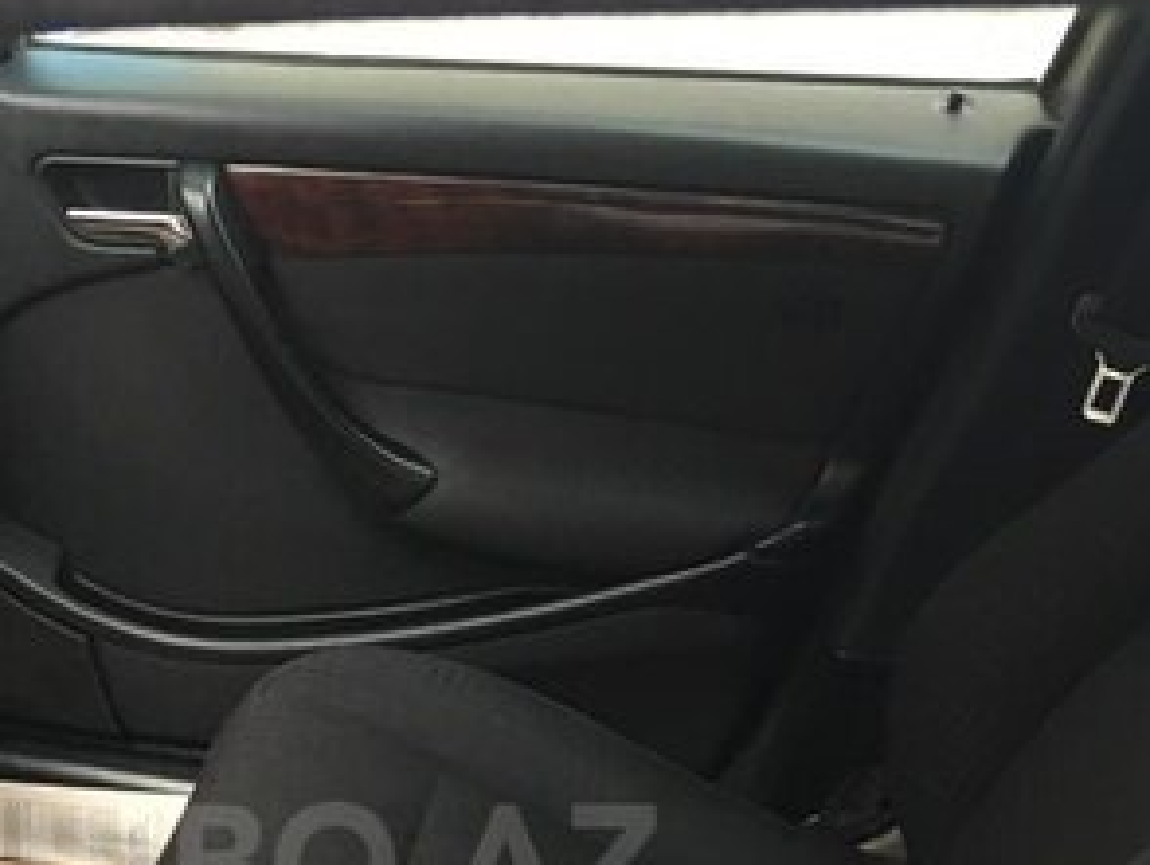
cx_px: 258
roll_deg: -1.7
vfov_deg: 21.8
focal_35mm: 65
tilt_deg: -35.7
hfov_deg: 29.2
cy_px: 863
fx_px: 2161
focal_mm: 4.15
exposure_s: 1/33
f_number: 2.2
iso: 100
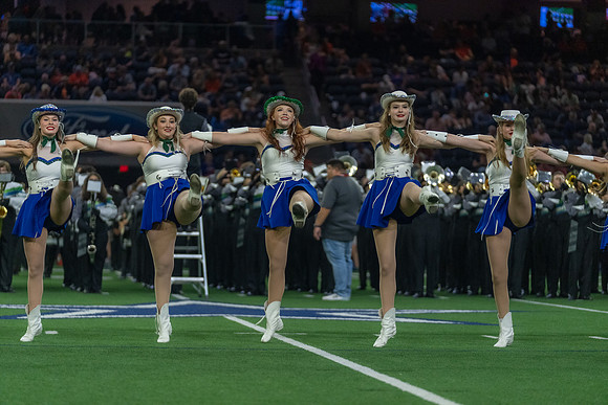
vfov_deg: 9.5
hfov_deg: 14.2
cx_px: 304
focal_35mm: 144
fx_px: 2432
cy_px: 202
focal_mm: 144
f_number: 2.8
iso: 4000
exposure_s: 1/1250
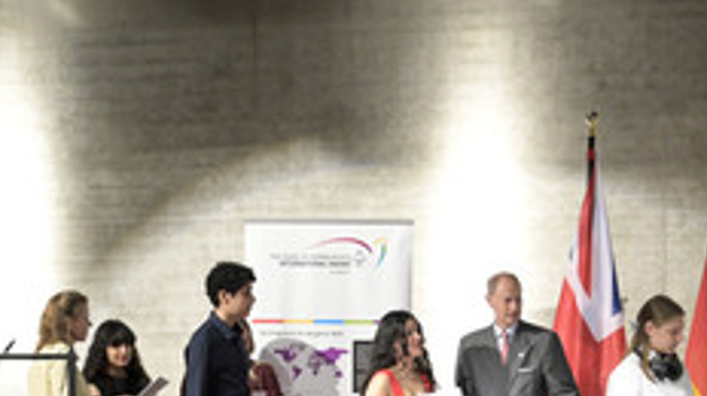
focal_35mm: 112
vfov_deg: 10.7
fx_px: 2098
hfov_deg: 19.1
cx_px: 395
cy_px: 399
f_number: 5.6
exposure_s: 1/200
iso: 6400
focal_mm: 55
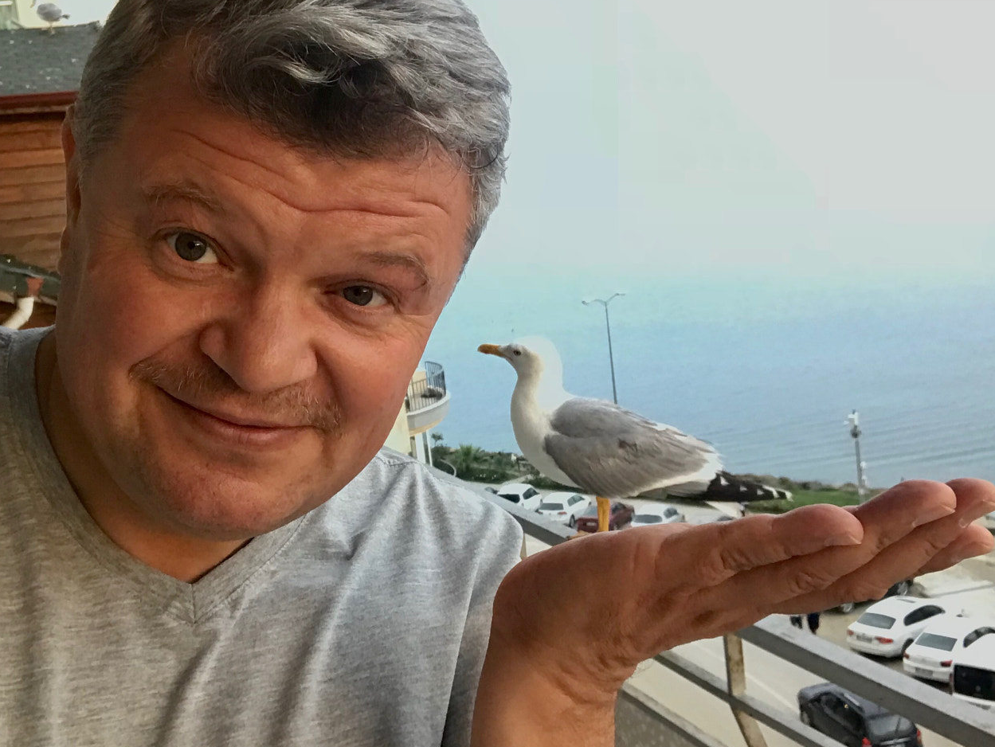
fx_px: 1179
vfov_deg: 35.2
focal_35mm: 41
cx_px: 403
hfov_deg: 45.5
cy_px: 365
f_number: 2.2
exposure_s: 1/33
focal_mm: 2.87
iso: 64
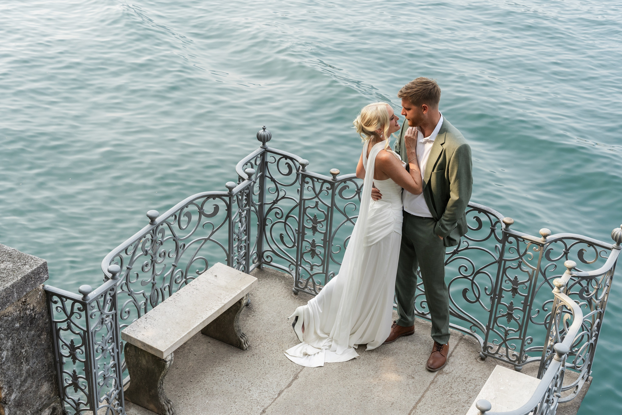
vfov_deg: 26.0
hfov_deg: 38.2
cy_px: 208
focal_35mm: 52
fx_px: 898
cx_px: 311
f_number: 8
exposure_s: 1/200
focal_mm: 52
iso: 160
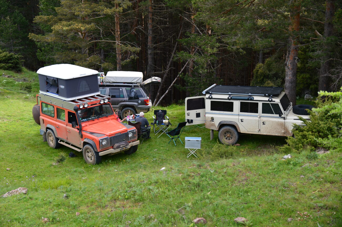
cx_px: 171
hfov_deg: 41.1
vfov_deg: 28.0
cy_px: 114
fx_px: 456
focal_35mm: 48
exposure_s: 1/250
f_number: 4
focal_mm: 48
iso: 100
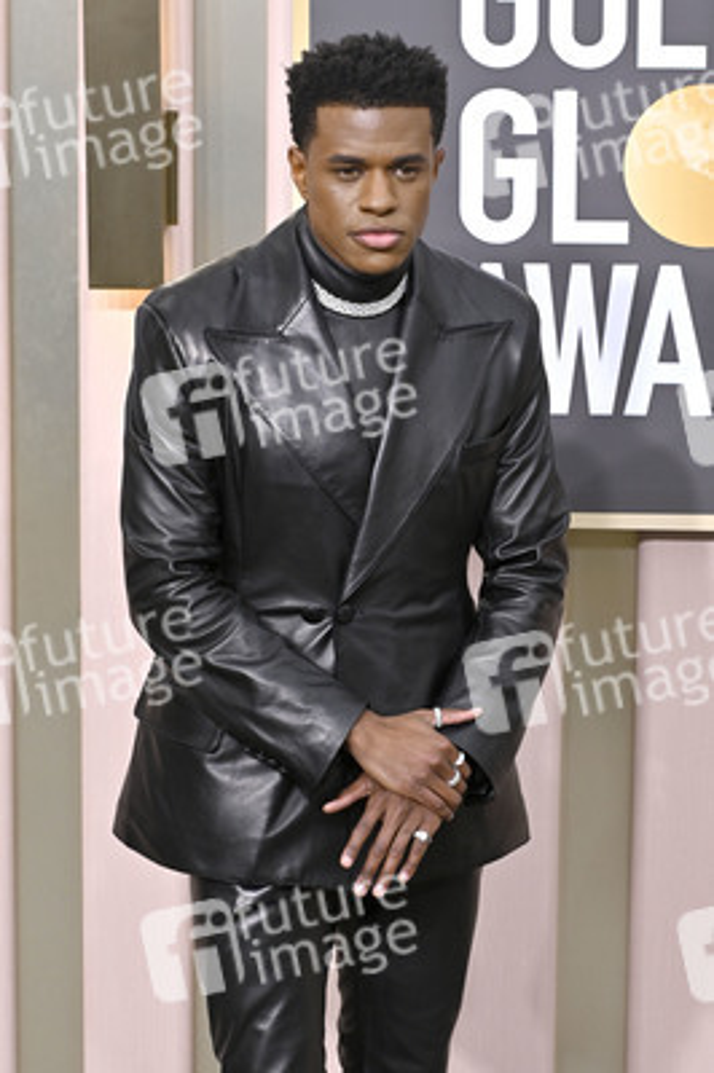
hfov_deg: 13.4
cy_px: 536
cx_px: 357
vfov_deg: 20.0
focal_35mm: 102
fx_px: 3040
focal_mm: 102
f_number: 8
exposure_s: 1/640
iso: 800
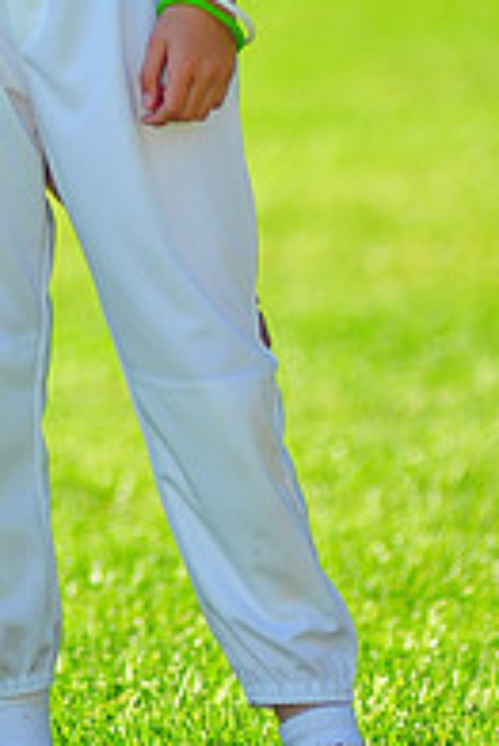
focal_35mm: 532
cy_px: -148
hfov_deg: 2.6
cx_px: -217
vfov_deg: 3.9
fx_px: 11041
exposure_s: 1/800
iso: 200
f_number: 3.5
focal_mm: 180
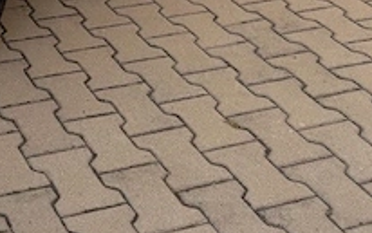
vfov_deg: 15.5
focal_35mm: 74
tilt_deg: -15.5
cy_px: -164
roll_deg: -0.4
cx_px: -67
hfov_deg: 25.2
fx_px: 751
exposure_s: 1/689
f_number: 1.78
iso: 80
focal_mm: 6.76
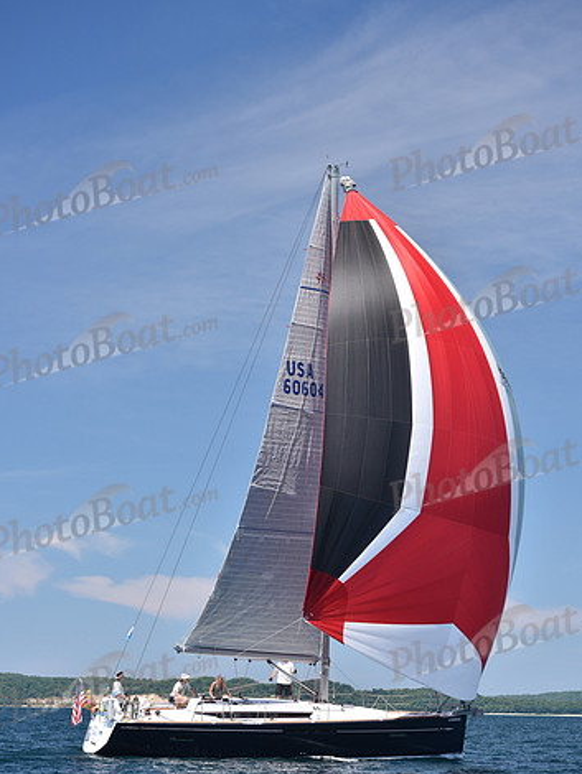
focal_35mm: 102
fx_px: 2285
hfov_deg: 14.5
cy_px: 410
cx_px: 304
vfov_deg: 19.2
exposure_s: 1/800
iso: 250
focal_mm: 86
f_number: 4
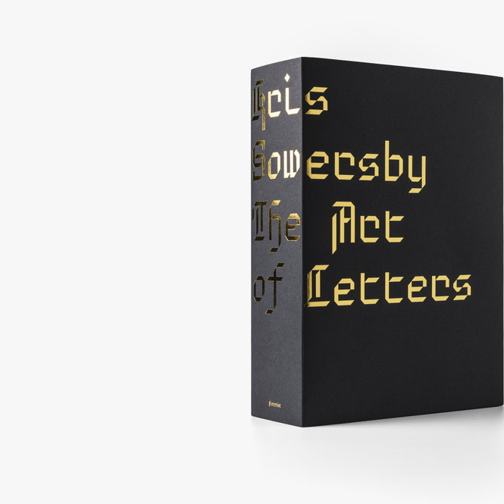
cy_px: 242
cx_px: 378
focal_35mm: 69
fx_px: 1137
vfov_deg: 25.0
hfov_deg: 24.7
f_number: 11
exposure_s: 1/200
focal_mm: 50
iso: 100
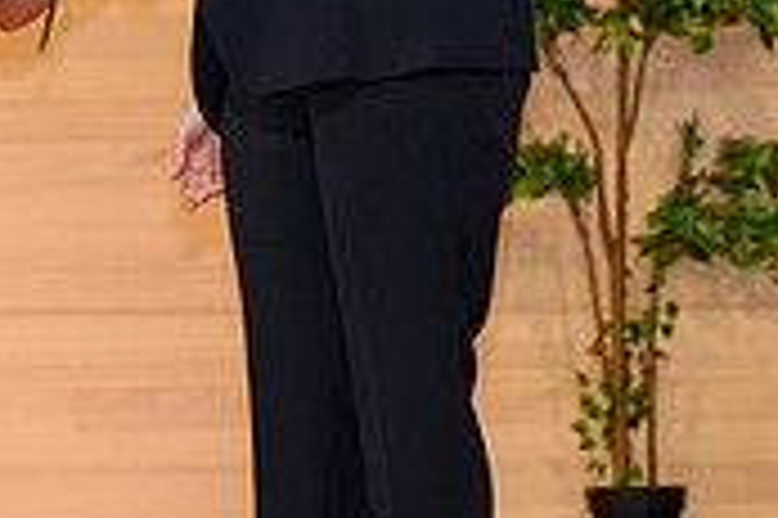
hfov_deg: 5.1
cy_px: -97
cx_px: 108
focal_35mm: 408
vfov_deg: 3.4
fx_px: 8809
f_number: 5
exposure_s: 1/200
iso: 2000
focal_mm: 105
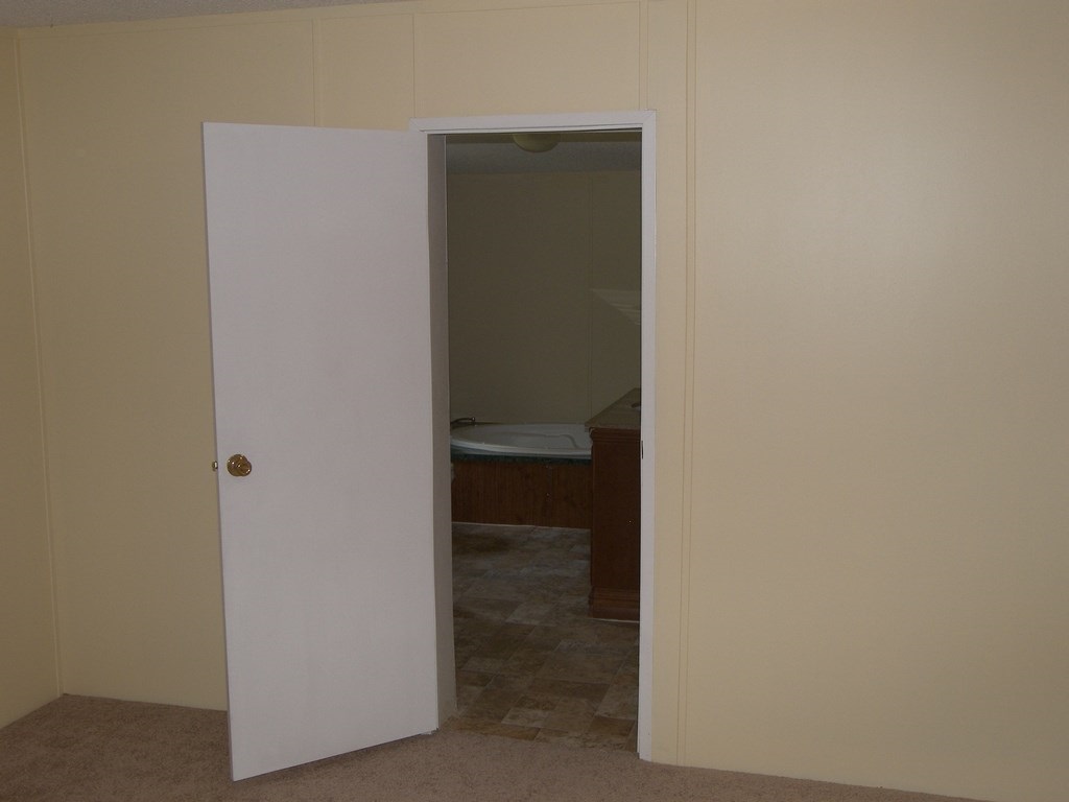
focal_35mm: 39
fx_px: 1204
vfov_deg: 36.8
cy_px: 401
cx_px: 534
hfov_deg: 47.9
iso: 100
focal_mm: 8.2
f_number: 3.2
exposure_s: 1/40
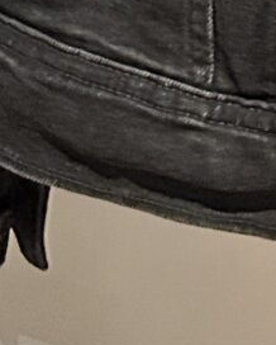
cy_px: -786
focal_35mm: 191
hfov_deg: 7.7
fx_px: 1948
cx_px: 567
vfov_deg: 8.2
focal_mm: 5.7
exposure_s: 1/30
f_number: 1.5
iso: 640
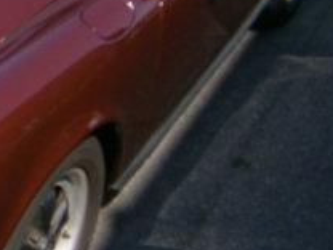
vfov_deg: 15.3
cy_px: 53
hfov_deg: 18.3
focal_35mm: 96
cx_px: -158
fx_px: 924
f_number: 2.8
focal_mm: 4.7
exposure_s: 1/800
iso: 80
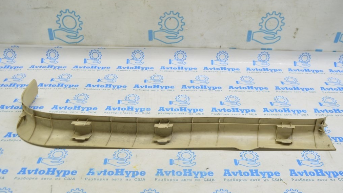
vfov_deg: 32.3
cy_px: 111
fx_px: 332
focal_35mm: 37
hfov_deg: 54.6
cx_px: 173
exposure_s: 1/20
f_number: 5.6
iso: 400
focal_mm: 23
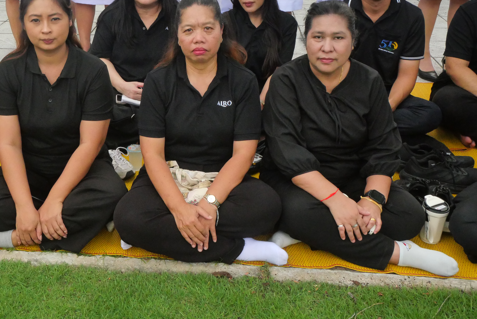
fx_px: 597
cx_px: 153
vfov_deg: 29.6
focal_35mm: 45
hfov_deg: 42.9
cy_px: 95
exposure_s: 1/1300
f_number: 9
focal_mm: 15
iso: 3200
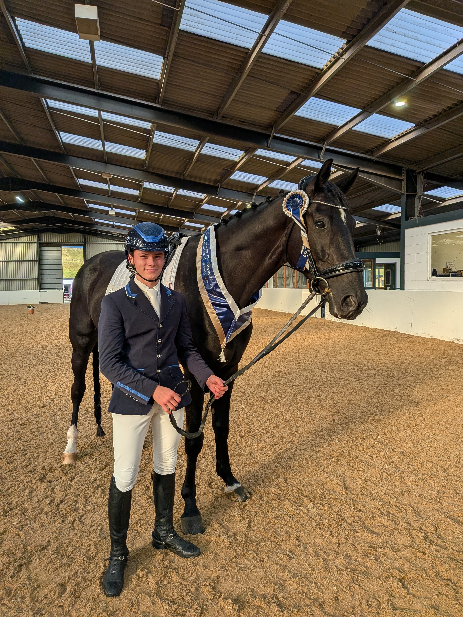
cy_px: 308
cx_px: 232
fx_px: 428
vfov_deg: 71.6
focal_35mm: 24
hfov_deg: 56.8
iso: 28
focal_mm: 4.53
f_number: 1.7
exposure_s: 1/1211
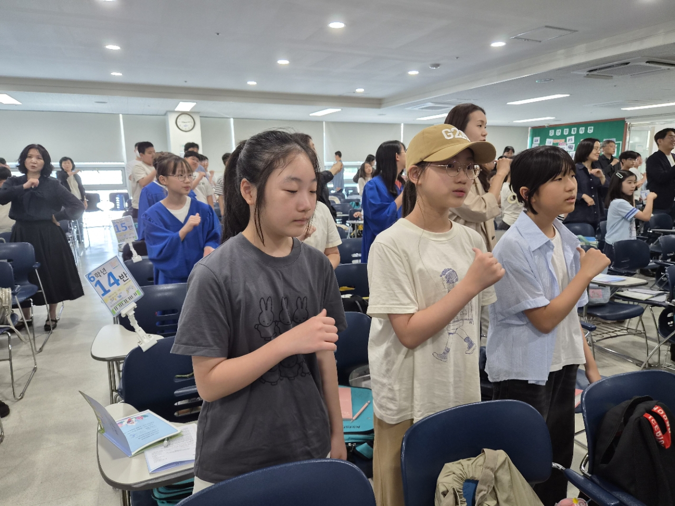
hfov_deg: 73.9
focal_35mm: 23
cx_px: 338
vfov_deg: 58.9
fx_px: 448
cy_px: 253
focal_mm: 5.4
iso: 160
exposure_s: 1/120
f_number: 1.8
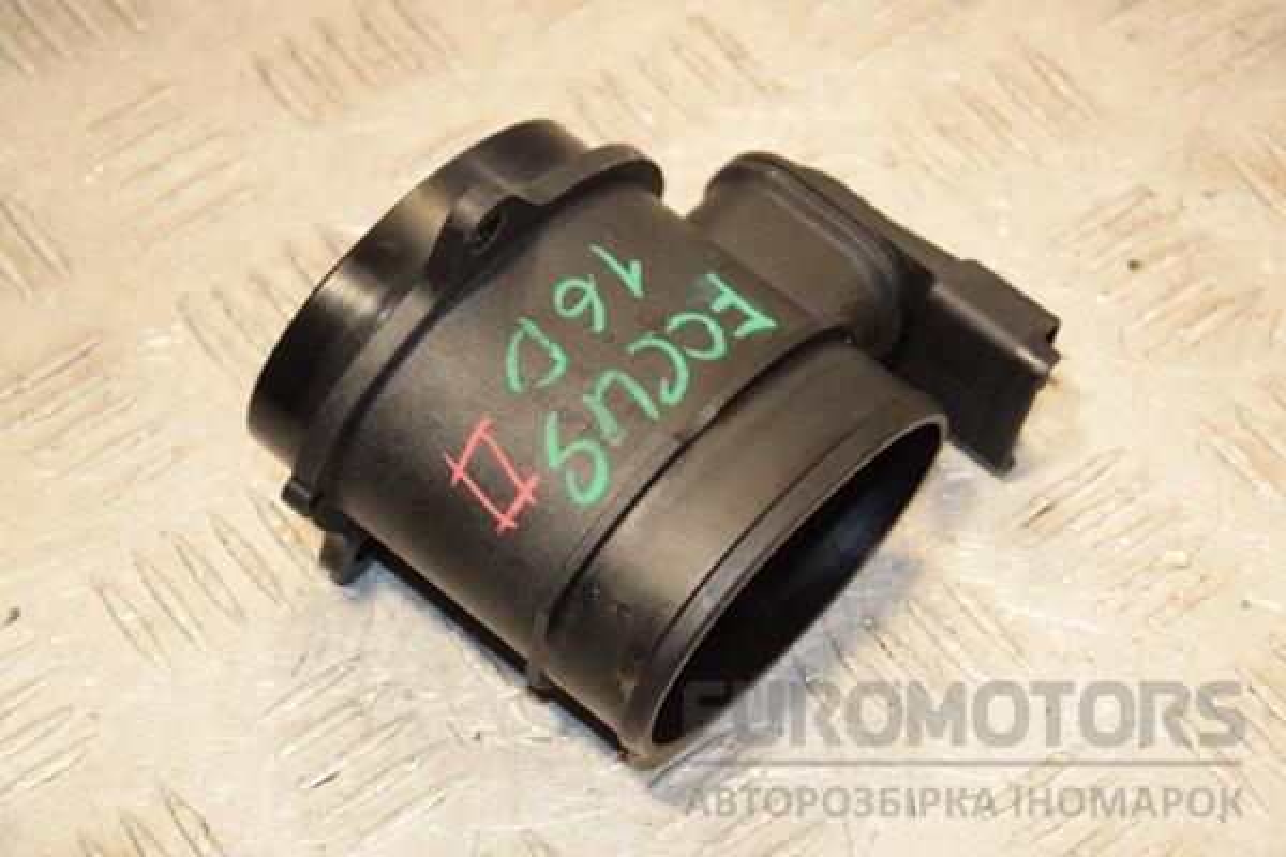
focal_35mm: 112
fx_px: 4018
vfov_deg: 12.2
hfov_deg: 18.2
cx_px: 643
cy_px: 428
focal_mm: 75
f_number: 6.3
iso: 800
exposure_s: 1/200
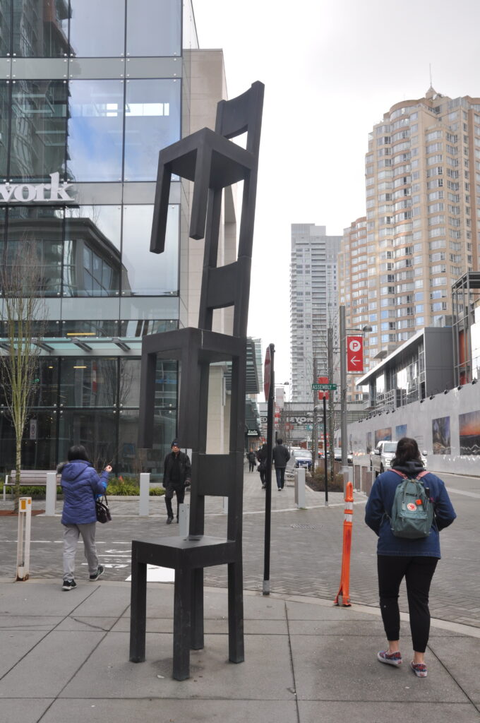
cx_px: 240
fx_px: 752
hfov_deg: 35.4
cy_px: 362
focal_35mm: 38
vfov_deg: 51.3
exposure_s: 1/100
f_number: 10
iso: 200
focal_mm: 25
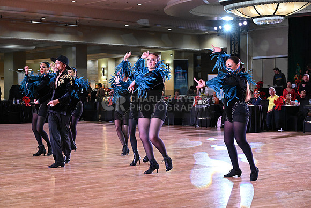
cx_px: 156
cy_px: 104
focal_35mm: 65
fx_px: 562
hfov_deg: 31.0
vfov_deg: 20.9
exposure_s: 1/320
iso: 6400
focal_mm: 65
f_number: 5.6
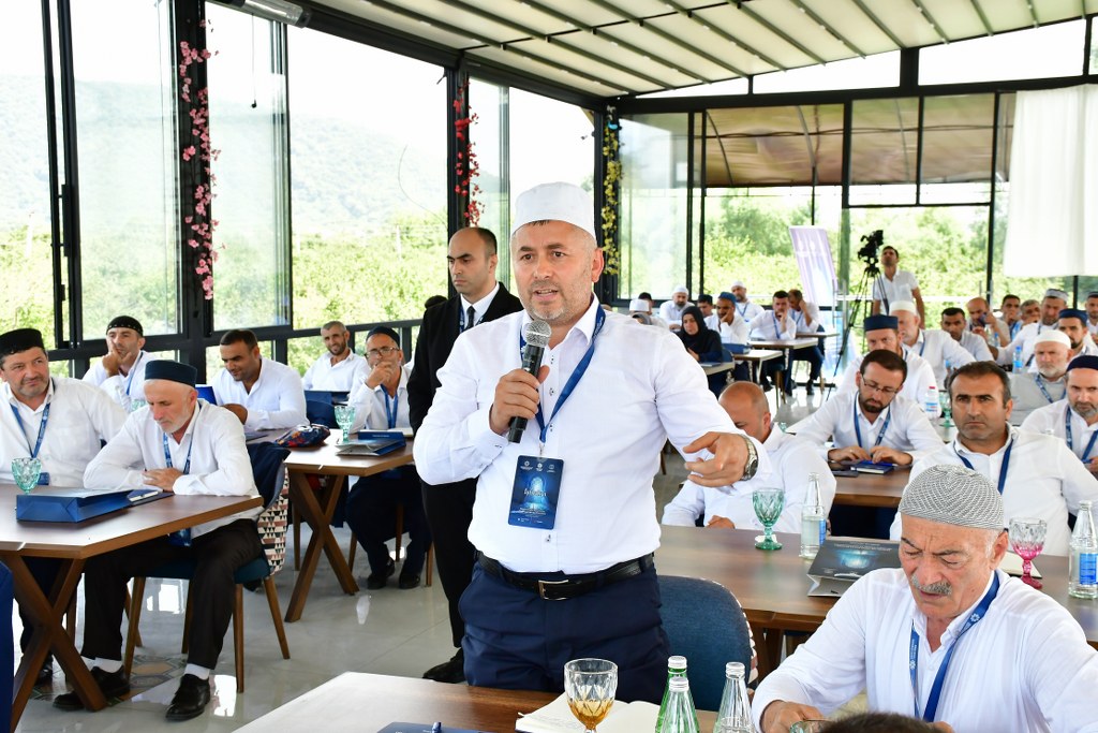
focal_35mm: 48
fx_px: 1464
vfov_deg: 28.1
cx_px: 549
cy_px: 366
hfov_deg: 41.1
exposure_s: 1/320
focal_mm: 32
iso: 1250
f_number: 9
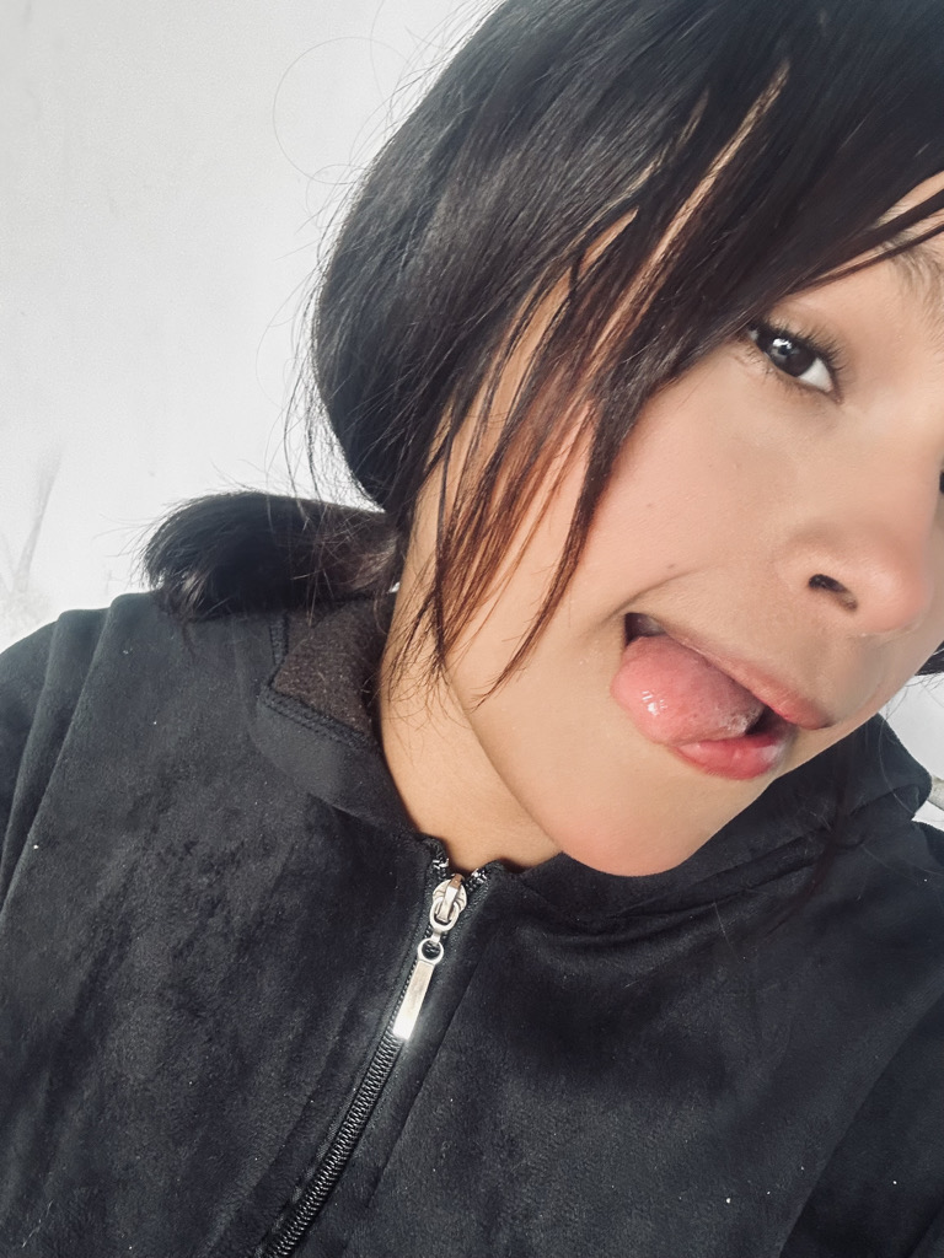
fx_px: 1091
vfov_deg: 60.0
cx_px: 472
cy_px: 629
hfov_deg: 46.8
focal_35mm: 30
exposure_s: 1/60
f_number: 1.9
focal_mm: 2.69
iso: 100
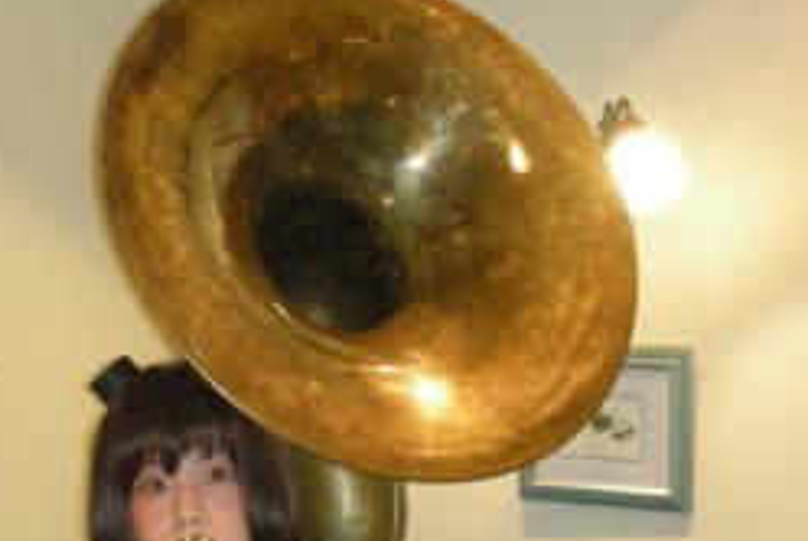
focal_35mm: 66
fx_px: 1483
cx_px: 267
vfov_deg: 20.3
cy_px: 489
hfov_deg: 30.2
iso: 200
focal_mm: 5.8
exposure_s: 1/17.5
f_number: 3
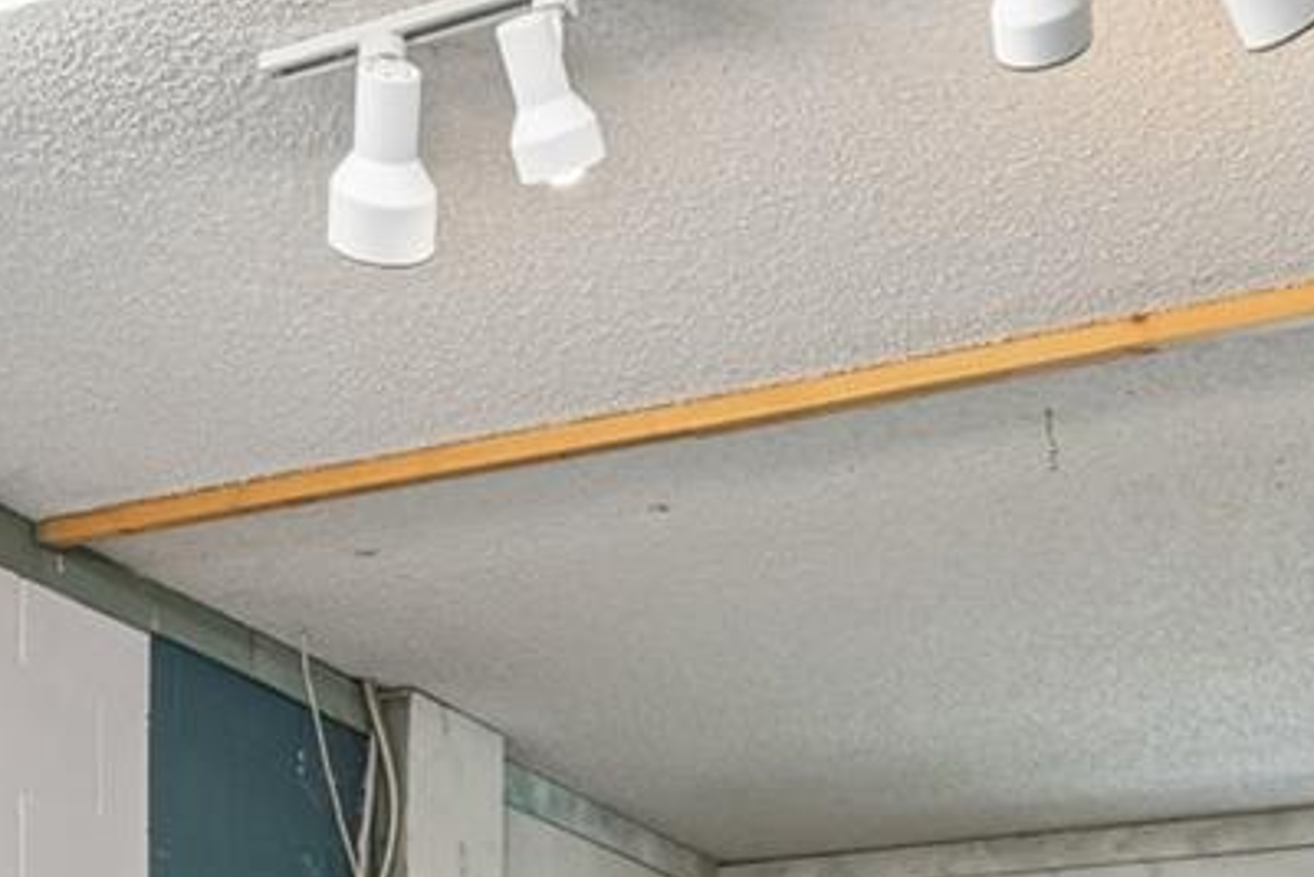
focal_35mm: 60
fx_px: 2191
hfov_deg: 33.4
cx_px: 670
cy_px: 1304
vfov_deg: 19.7
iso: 100
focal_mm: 10
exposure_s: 1/8
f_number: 7.1
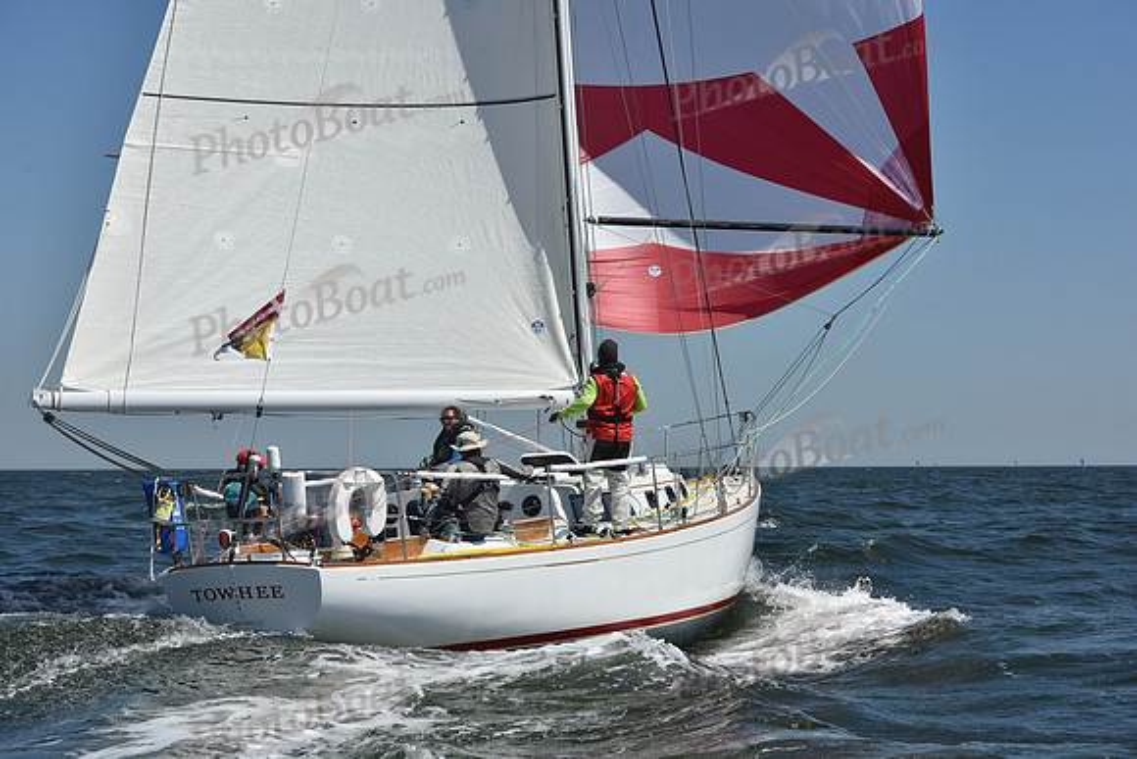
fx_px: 2211
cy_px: 380
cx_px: 568
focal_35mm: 70
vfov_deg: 19.5
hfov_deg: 28.8
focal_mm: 70
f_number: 10
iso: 250
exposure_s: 1/1250
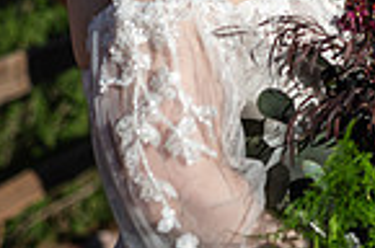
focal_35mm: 200
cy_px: -225
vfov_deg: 6.6
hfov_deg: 10.1
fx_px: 2079
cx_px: 471
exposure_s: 1/3200
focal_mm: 50
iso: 125
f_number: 2.8
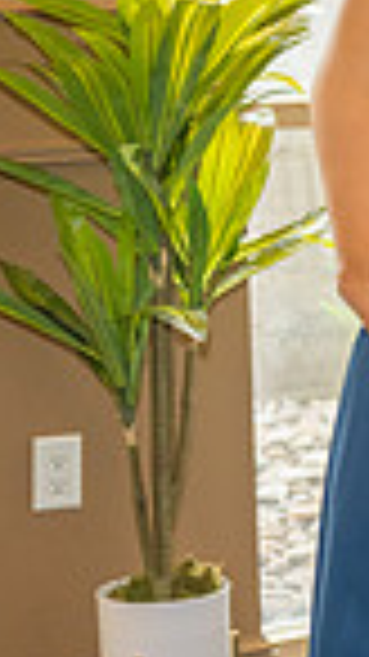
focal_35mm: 146
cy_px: 322
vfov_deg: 14.7
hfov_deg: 7.1
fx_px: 2543
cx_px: 1224
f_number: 3.2
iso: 500
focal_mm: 35
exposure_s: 1/160
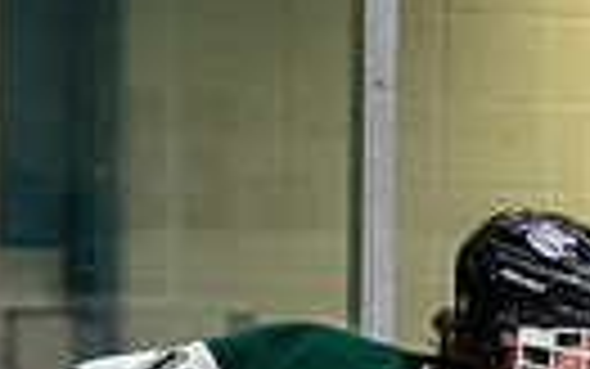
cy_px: 980
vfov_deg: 2.4
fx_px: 8654
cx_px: 1613
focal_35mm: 538
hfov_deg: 3.8
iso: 2000
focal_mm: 75
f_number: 3.2
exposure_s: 1/640
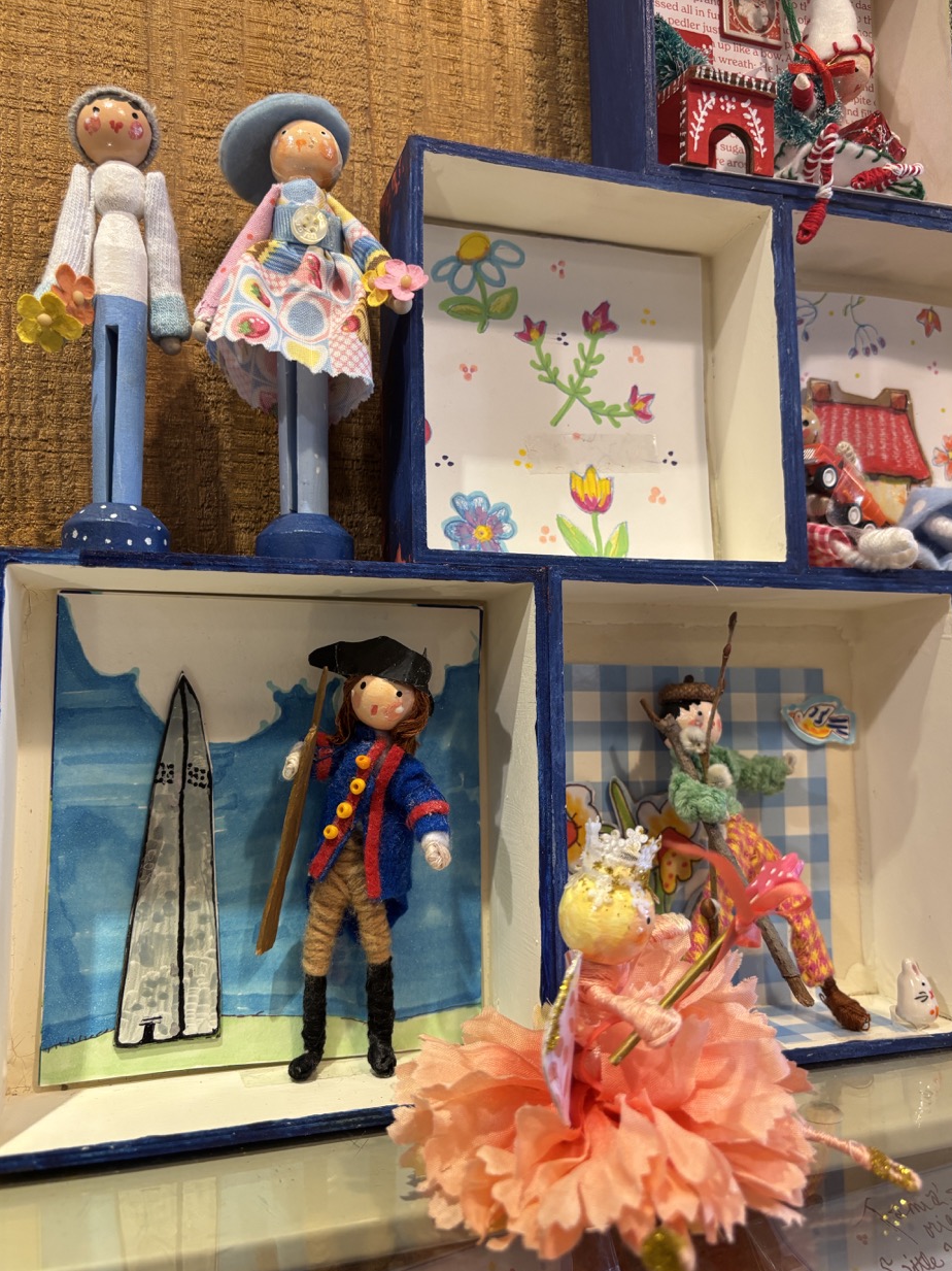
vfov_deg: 65.3
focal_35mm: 27
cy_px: 635
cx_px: 477
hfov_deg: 51.3
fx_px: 991
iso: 125
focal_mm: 5.96
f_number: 1.6
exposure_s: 1/60
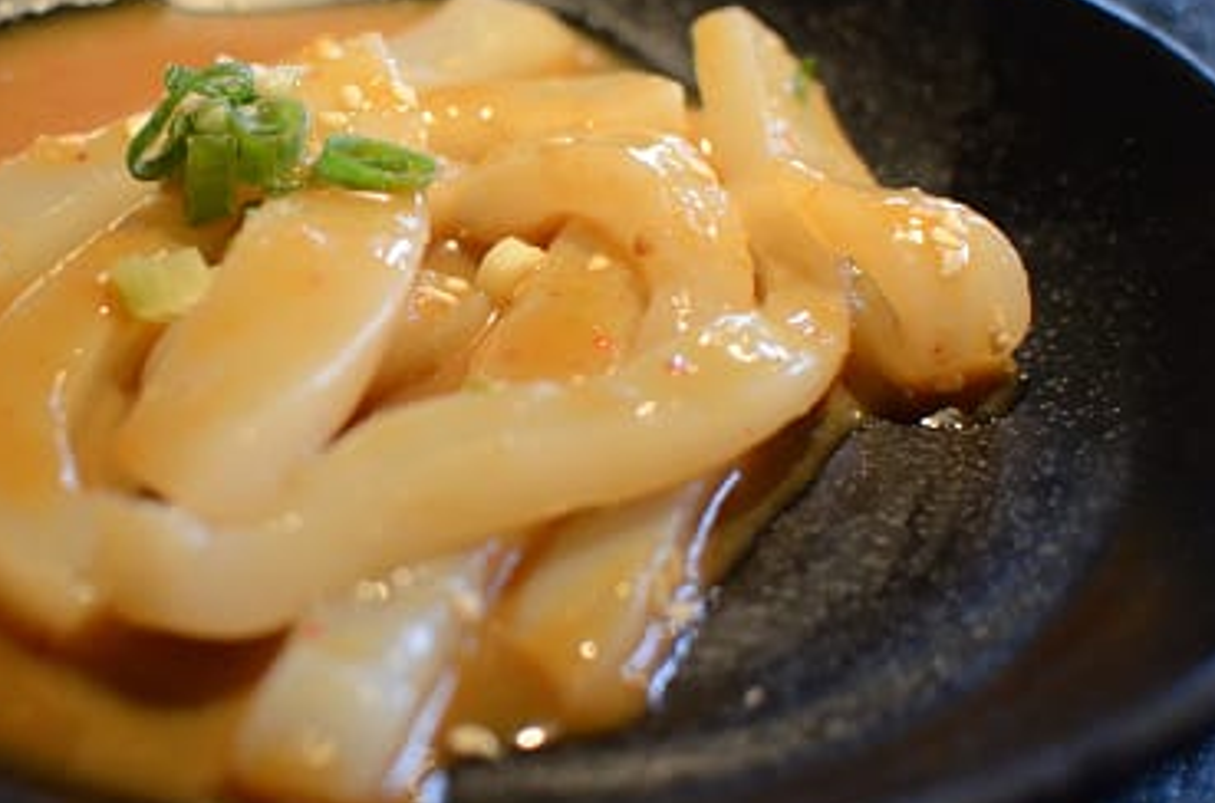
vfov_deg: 15.3
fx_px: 2991
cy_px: 265
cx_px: 252
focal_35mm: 89
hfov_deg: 22.7
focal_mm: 35
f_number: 3.5
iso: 2000
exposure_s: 1/30
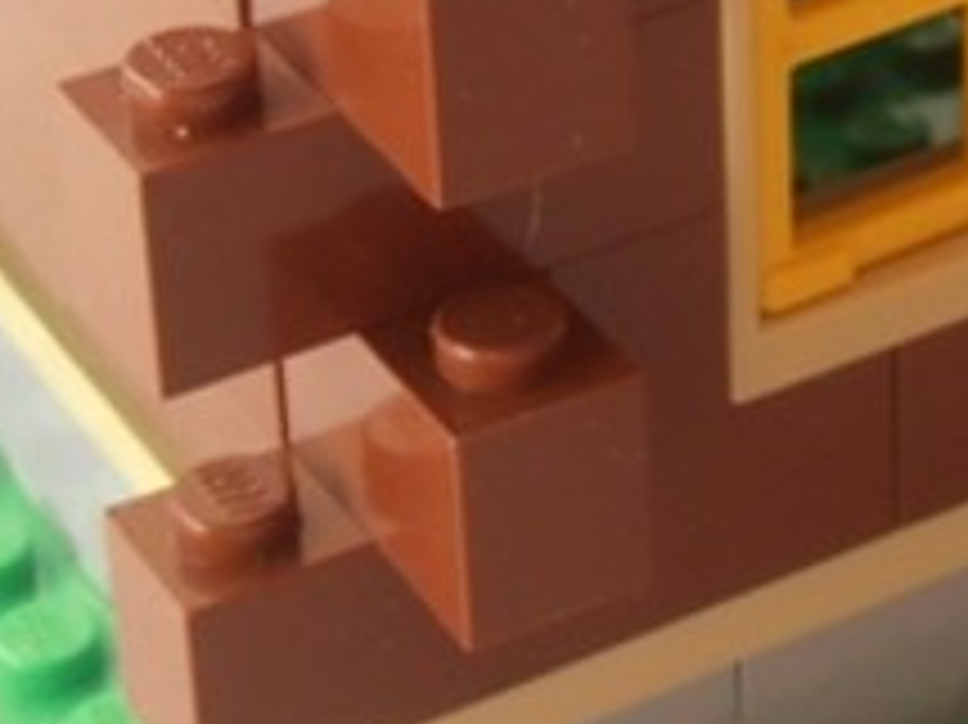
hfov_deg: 12.5
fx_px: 4332
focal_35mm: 155
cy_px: -182
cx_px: 1058
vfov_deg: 9.4
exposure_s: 1/30
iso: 125
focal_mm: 6.61
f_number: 3.9
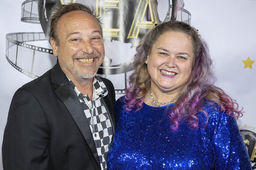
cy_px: 85
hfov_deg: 35.7
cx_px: 128
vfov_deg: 24.2
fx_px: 398
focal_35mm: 56
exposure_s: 1/200
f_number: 5.6
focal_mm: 56
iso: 800
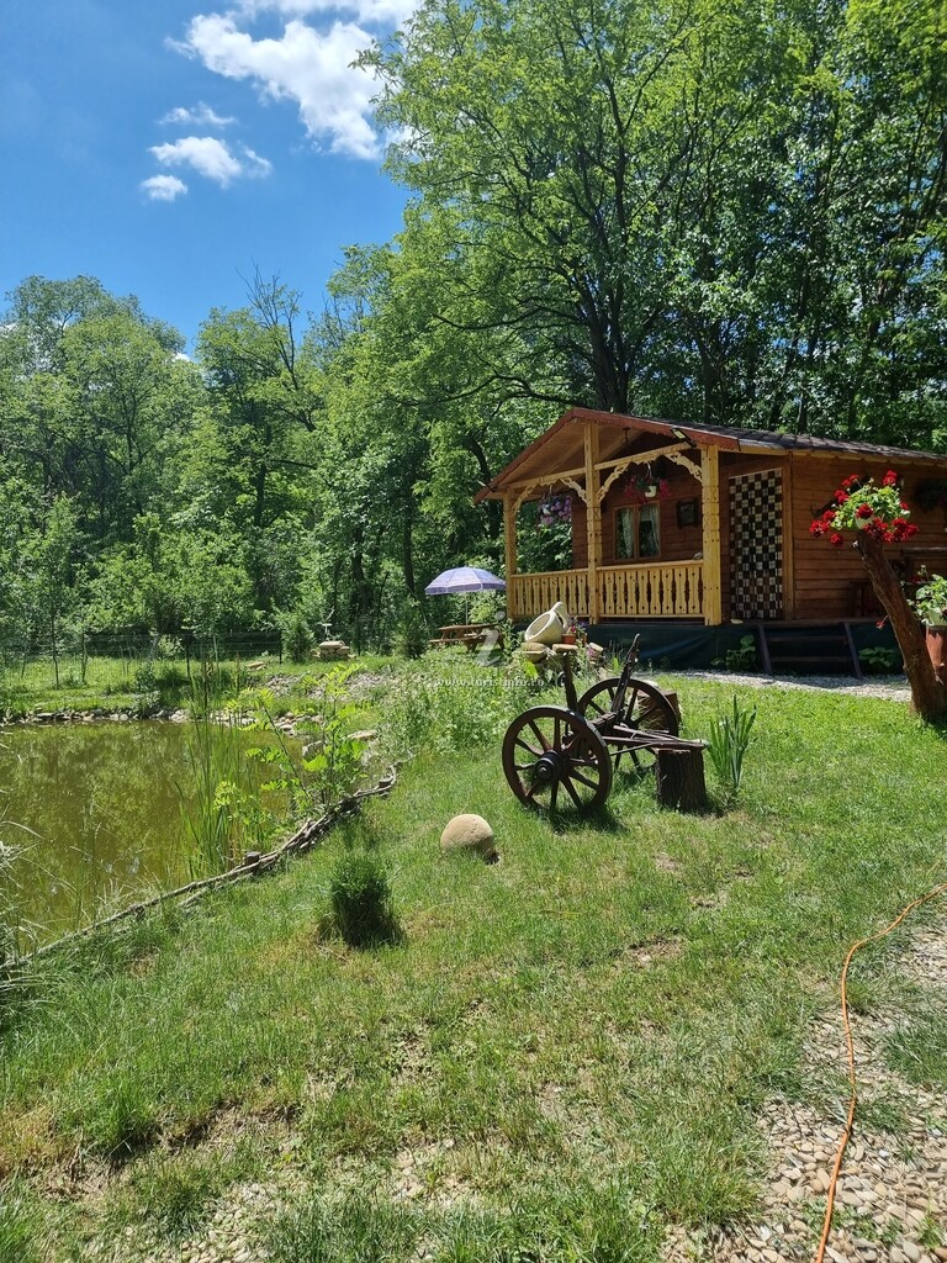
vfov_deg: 71.6
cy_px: 632
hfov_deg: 56.8
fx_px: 875
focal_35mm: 24
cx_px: 474
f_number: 1.8
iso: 50
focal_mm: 6.7
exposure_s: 1/812
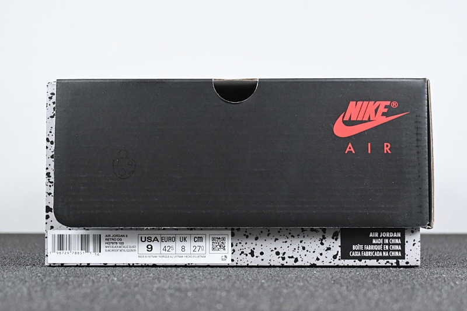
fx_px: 798
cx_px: 234
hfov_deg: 32.6
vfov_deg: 22.1
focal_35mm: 62
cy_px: 156
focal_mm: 41
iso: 1400
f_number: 5.6
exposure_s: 1/125
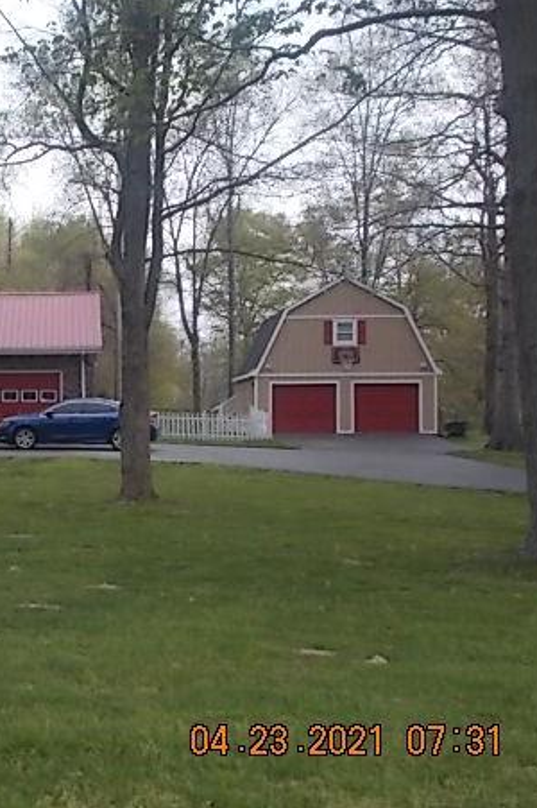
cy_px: 412
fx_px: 1456
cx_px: -11
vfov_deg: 31.0
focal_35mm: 65
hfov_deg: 20.2
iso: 80
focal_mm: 7.9
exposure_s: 1/80
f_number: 4.2
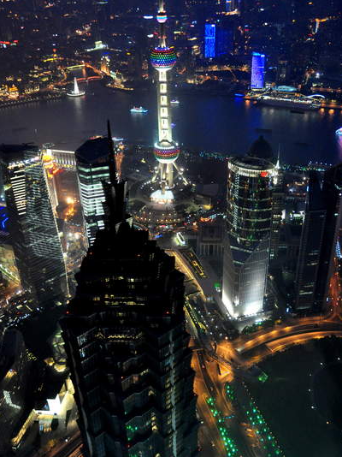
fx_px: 501
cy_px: 232
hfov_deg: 37.7
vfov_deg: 49.0
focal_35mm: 38
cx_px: 180
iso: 2000
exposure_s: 1/15
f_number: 3.8
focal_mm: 22
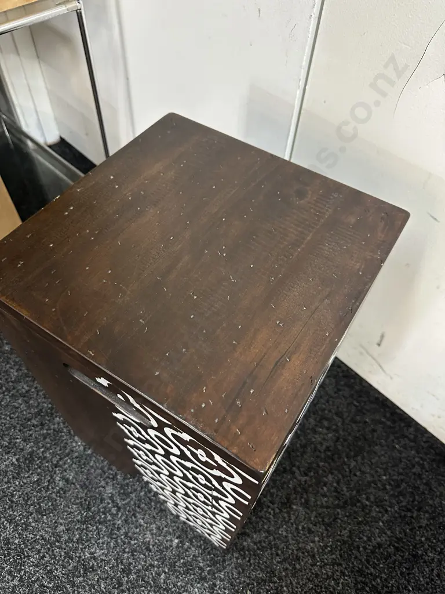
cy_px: 297
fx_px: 411
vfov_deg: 71.6
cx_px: 222
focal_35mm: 24
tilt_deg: -53.8
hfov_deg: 56.8
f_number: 1.78
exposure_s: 1/50
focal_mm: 6.86
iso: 400
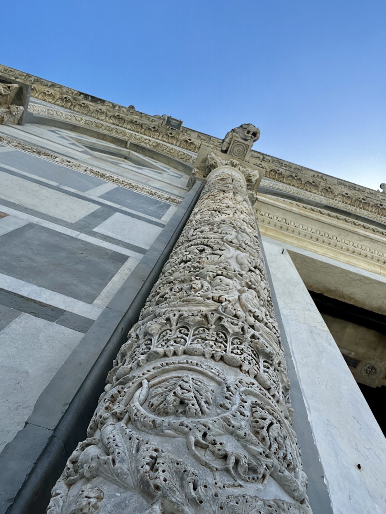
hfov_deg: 46.8
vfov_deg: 60.0
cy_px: 257
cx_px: 193
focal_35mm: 30
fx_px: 446
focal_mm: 2.71
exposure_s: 1/794
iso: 32
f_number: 2.2
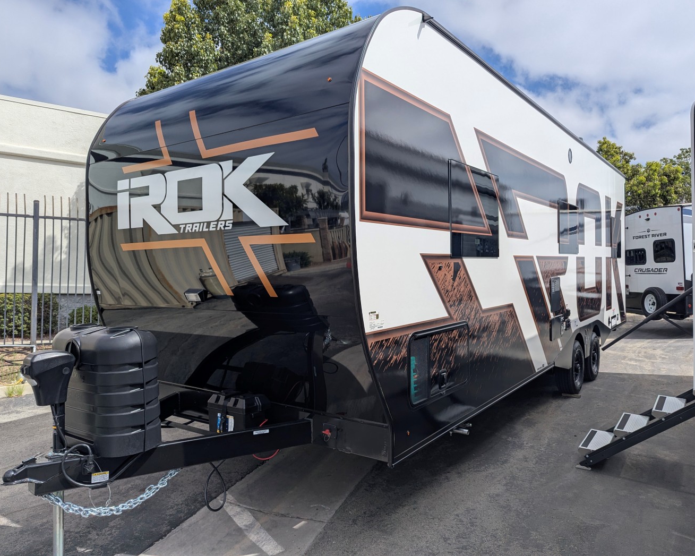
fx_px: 514
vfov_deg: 56.8
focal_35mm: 25
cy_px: 278
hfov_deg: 68.1
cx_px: 333
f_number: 1.85
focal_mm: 6.81
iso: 46
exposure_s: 1/3333
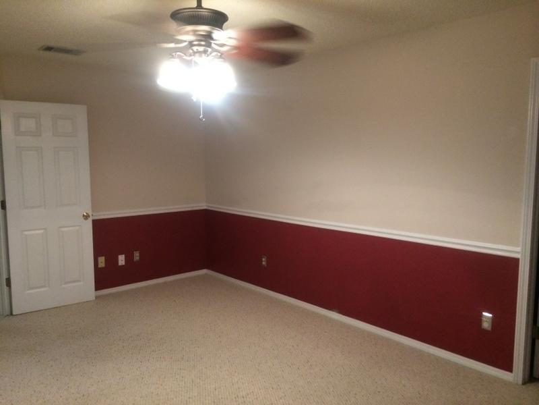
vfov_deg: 46.8
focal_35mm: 30
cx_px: 270
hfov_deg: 60.0
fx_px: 467
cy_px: 202
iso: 320
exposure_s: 1/24
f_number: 2.2
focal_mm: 4.12
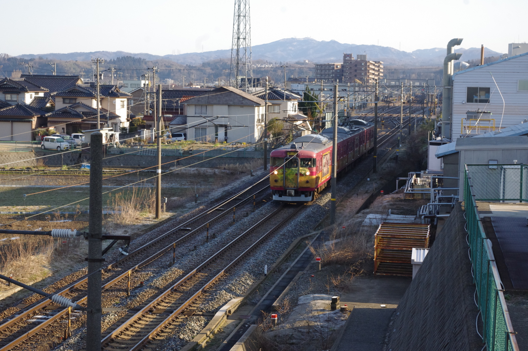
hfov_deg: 24.8
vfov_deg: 16.6
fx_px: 1201
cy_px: 176
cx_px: 264
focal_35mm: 82
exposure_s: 1/640
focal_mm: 55
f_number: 8
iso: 800
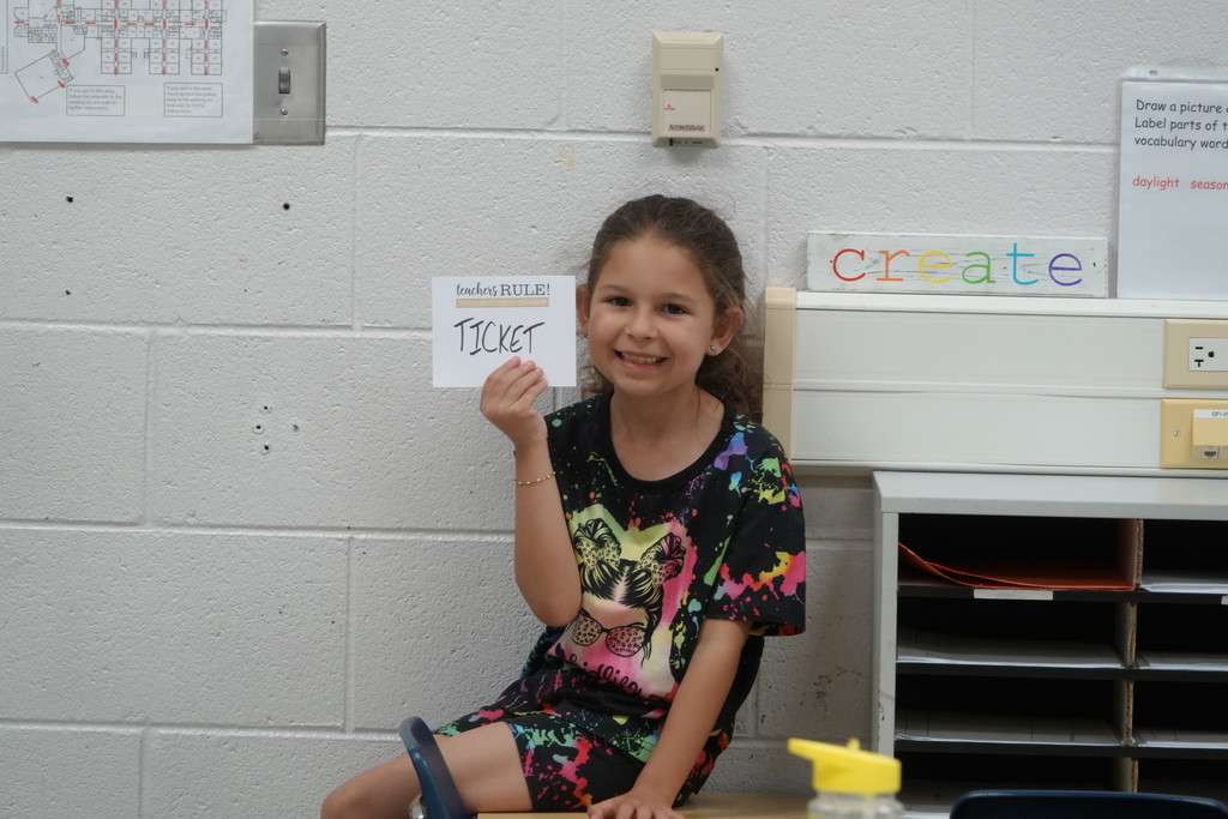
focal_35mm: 238
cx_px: 614
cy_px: 410
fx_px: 8119
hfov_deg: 8.6
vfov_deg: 5.8
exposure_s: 1/100
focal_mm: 87.11
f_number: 4
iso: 800
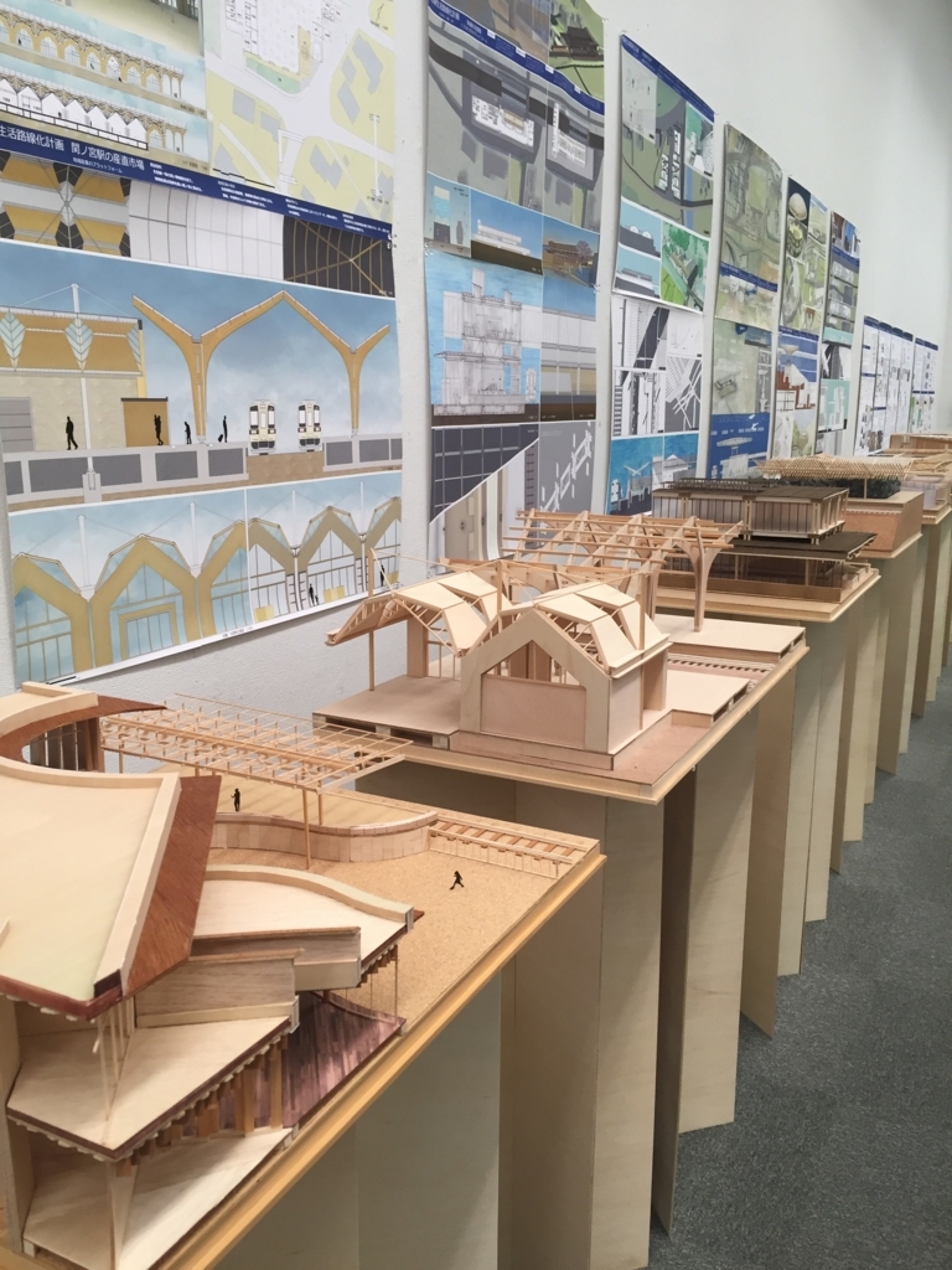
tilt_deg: -12.0
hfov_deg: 48.2
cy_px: 635
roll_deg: +0.3
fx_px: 1063
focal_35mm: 29
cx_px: 476
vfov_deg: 61.7
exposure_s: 1/30
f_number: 2.2
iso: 64
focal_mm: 4.15
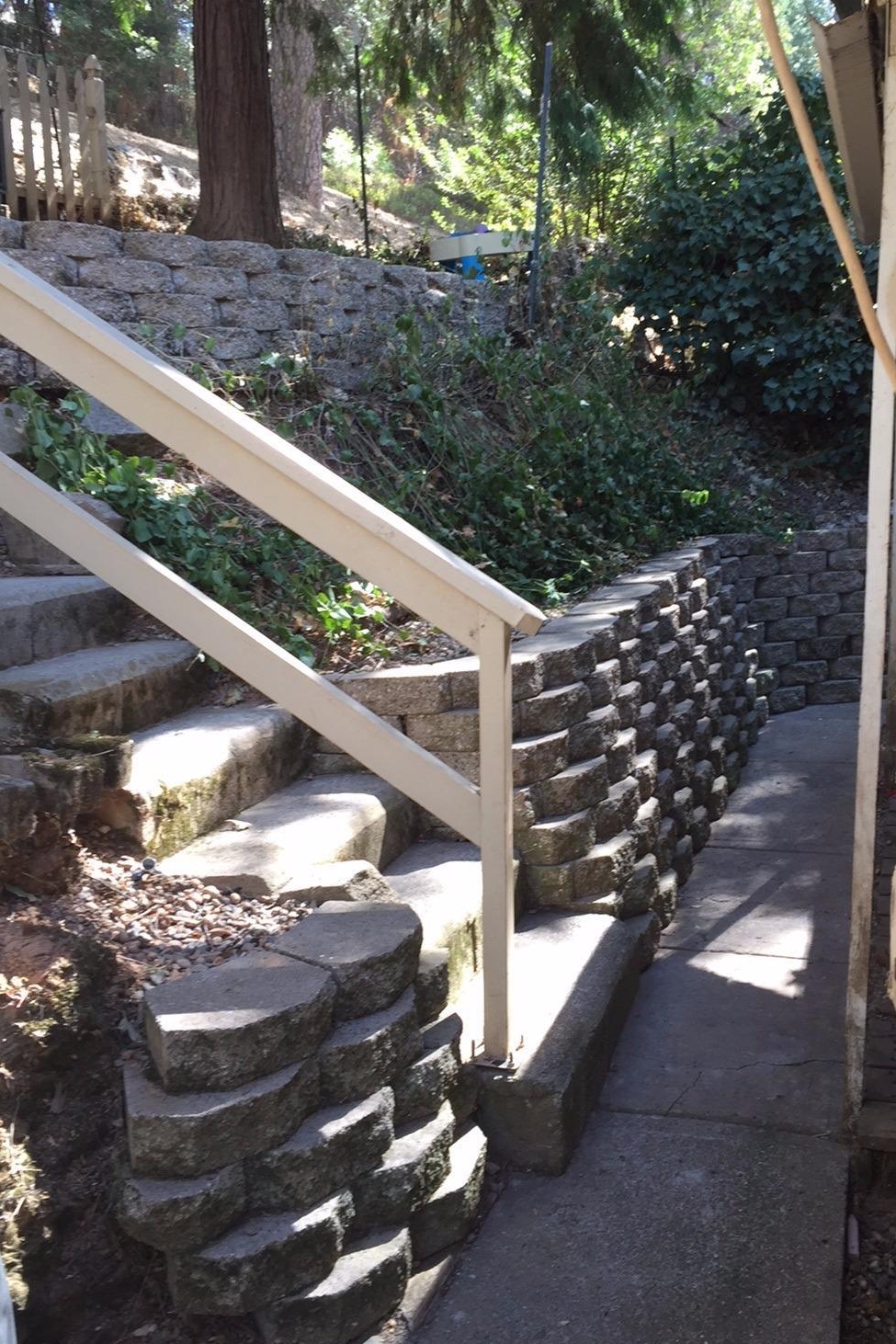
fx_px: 1232
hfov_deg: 39.8
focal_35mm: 33
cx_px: 550
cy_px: 612
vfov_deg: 57.1
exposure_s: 1/60
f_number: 2.2
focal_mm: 4.15
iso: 32
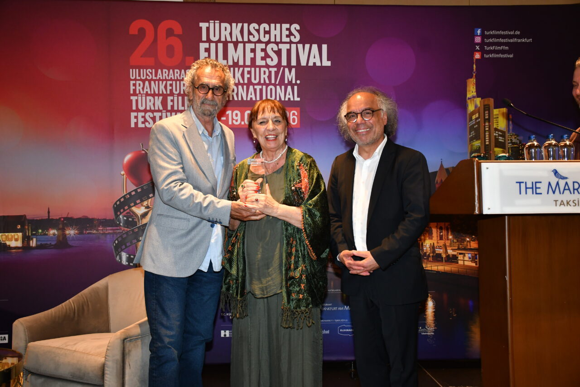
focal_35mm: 39
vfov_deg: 34.2
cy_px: 194
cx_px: 290
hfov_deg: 49.6
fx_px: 628
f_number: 3.8
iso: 800
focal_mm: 26
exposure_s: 1/125
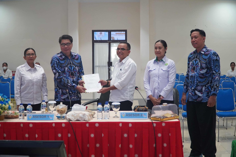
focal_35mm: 58
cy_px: 78
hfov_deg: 34.5
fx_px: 380
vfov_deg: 23.4
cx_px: 118
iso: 4000
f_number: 4
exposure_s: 1/160
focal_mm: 39
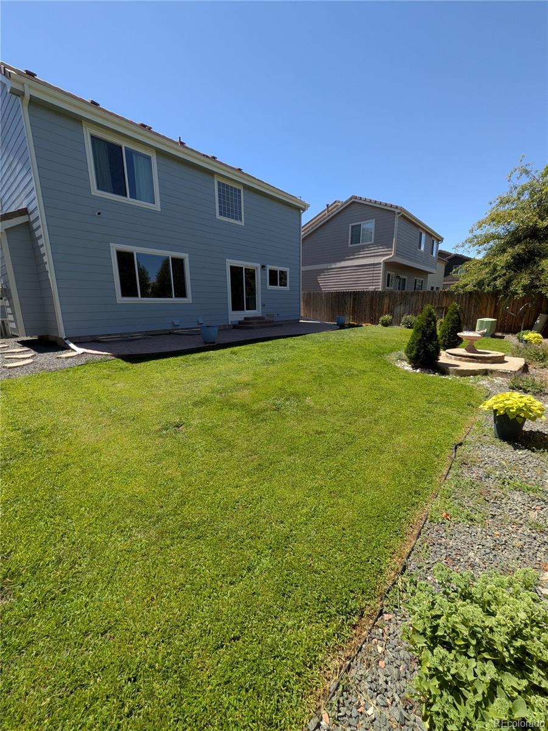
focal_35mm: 14
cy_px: 366
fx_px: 296
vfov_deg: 102.1
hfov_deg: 85.7
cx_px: 274
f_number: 2.2
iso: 50
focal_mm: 1.83
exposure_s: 1/1203
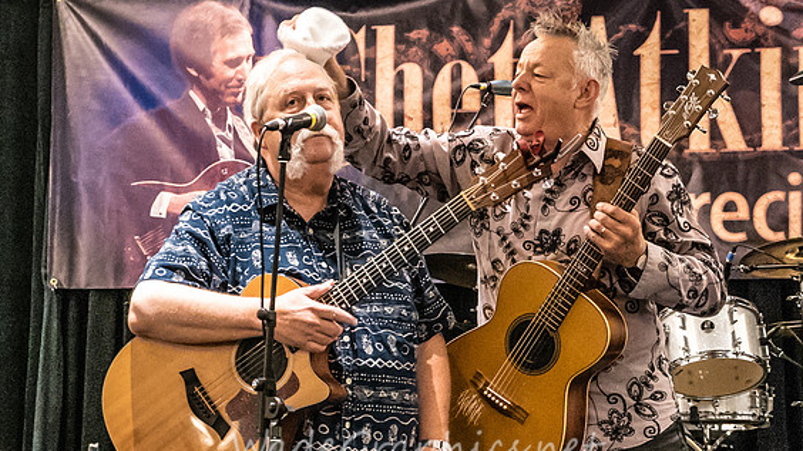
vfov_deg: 10.9
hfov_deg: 19.3
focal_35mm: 111
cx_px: 345
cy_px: 289
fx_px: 2363
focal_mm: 61
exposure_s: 1/200
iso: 16000
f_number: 5.6
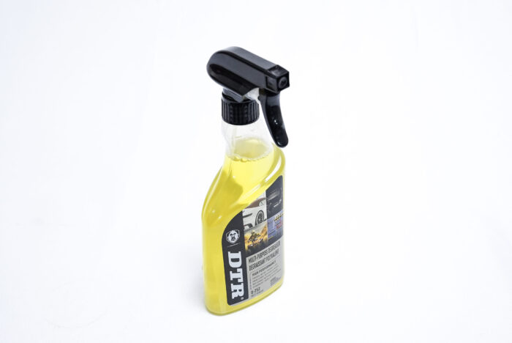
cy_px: 172
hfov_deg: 41.1
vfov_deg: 28.1
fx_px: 683
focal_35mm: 48
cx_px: 256
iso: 3200
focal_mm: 48
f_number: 8
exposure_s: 1/250
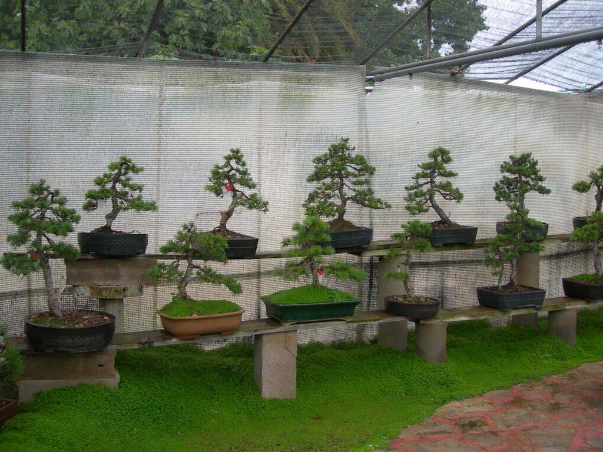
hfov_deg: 49.0
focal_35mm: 38
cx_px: 302
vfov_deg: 37.7
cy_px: 226
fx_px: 662
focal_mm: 7.8
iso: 118
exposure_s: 1/124
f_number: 2.8
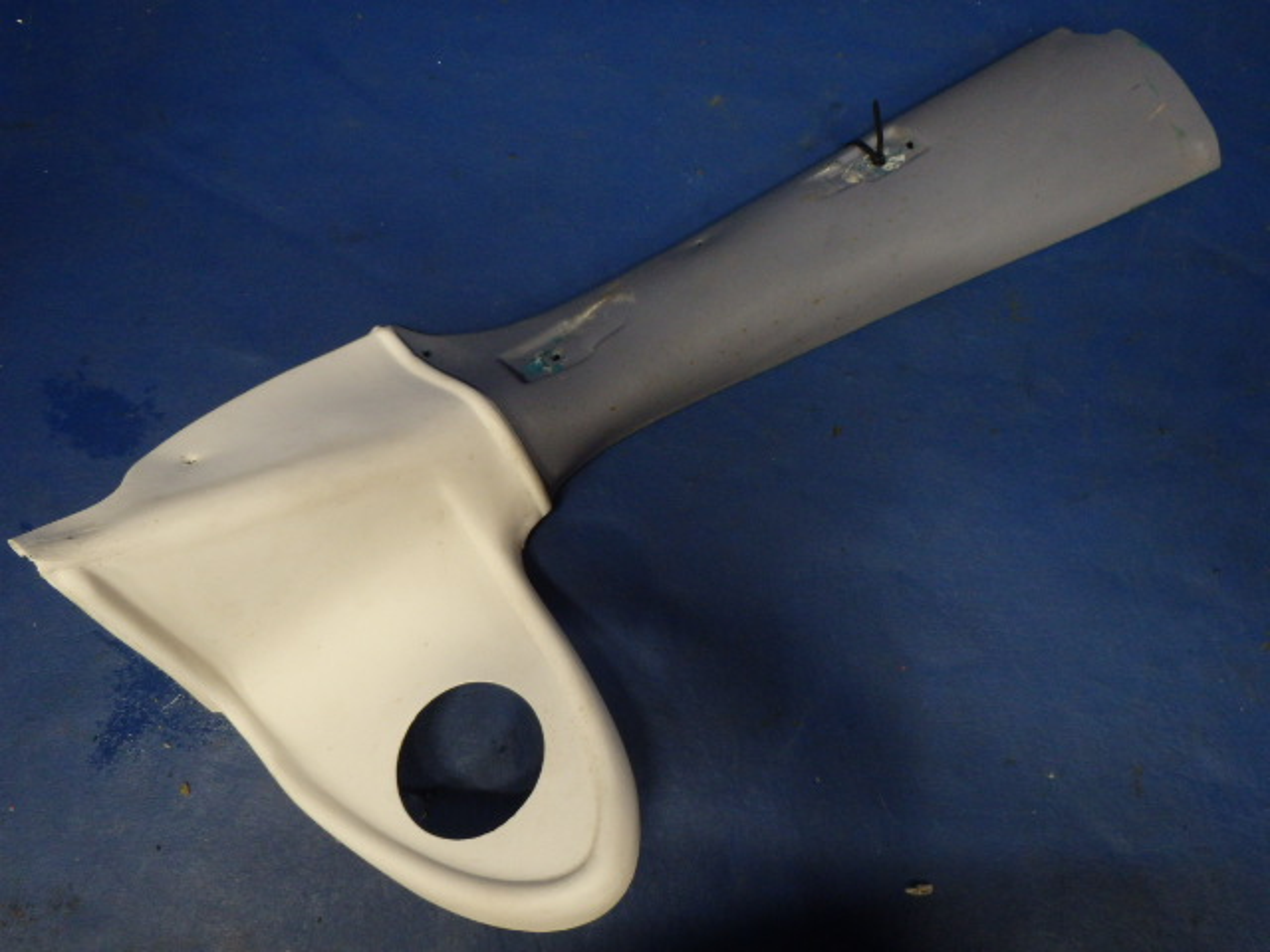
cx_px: 635
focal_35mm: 28
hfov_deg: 63.4
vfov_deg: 49.7
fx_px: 1027
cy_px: 476
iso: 500
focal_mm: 5
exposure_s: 1/40
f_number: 3.9
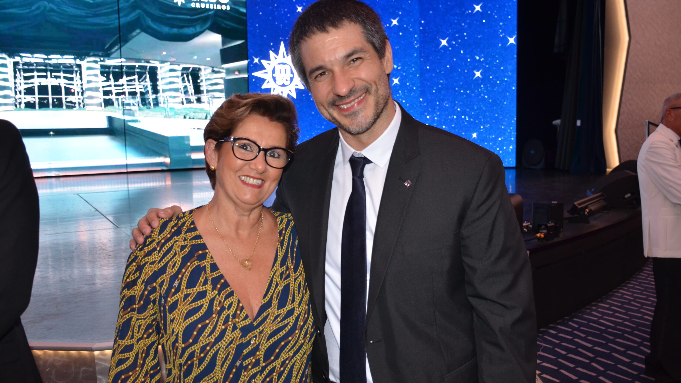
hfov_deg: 61.0
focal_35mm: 32
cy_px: 208
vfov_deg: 36.6
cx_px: 339
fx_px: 578
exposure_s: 1/60
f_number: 3.5
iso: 800
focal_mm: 20
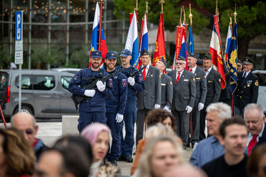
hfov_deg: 15.3
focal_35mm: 134
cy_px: 88
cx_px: 133
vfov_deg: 10.3
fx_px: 987
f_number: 3.2
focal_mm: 130
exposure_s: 1/320
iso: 64
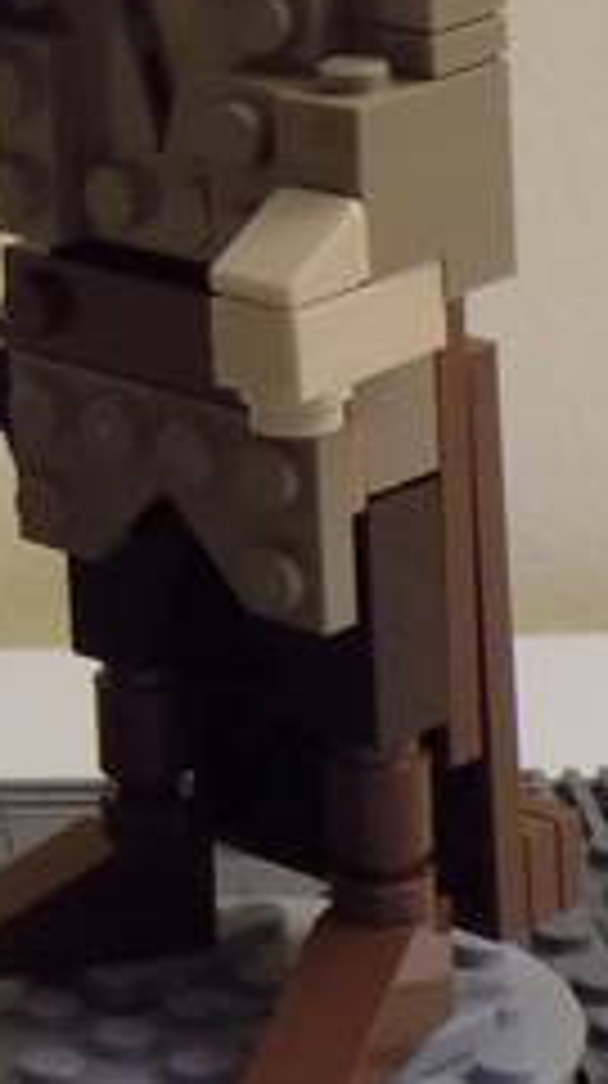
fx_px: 4802
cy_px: 196
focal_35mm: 167
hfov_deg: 7.0
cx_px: -662
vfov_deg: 12.8
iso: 400
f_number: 3.6
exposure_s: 1/10
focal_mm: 7.3
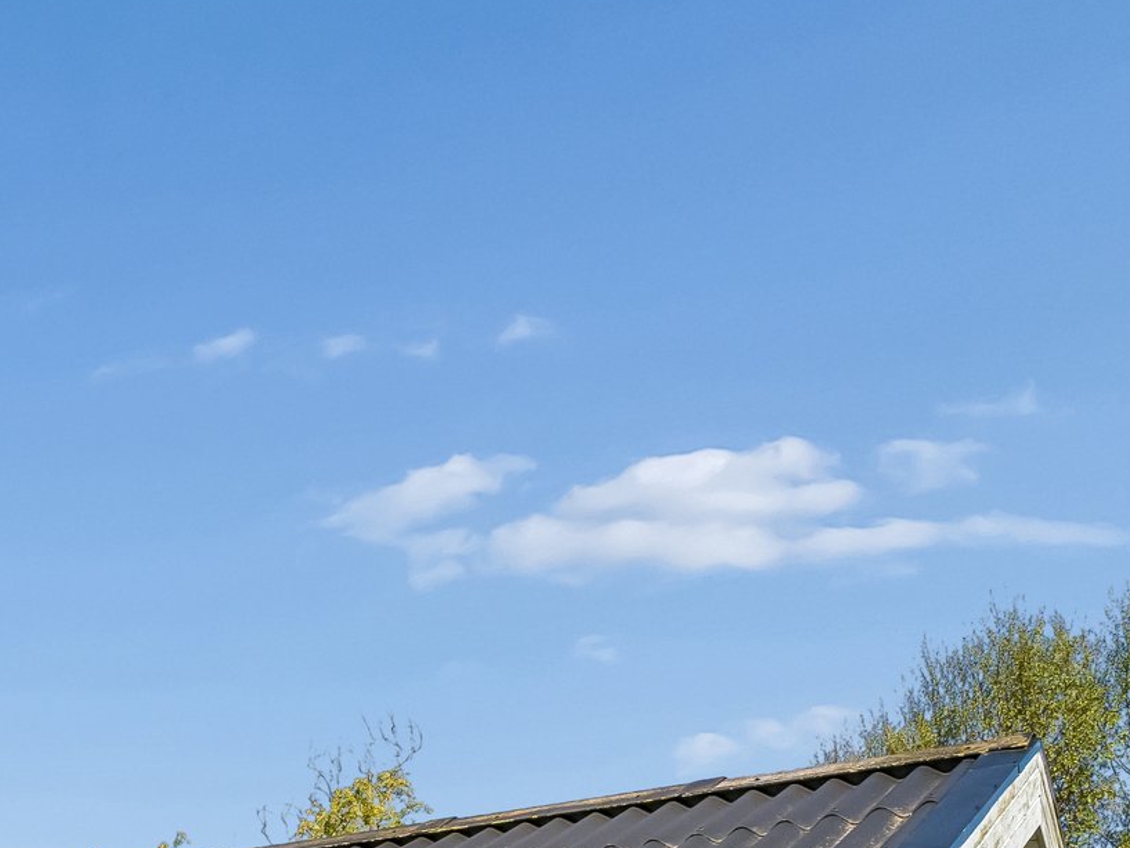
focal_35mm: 60
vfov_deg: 21.5
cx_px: -650
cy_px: 1165
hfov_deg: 23.9
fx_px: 1959
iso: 250
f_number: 5.6
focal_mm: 17
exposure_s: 1/2500
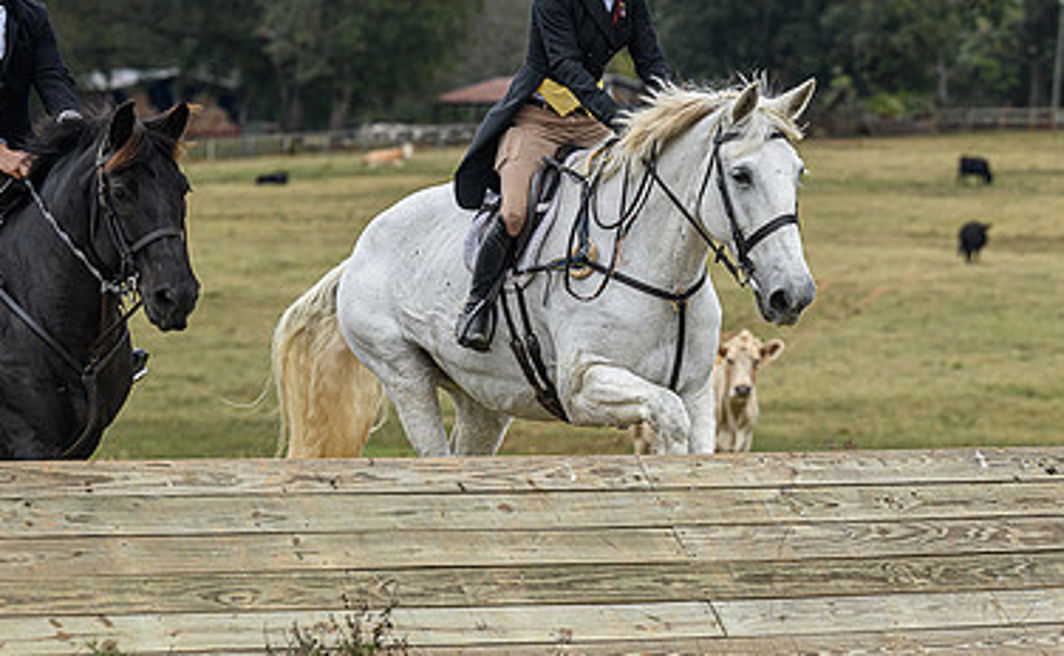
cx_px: 715
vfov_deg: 5.6
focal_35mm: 232
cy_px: 364
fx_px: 6703
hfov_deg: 9.1
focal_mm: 120
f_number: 3.5
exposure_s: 1/800
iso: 500
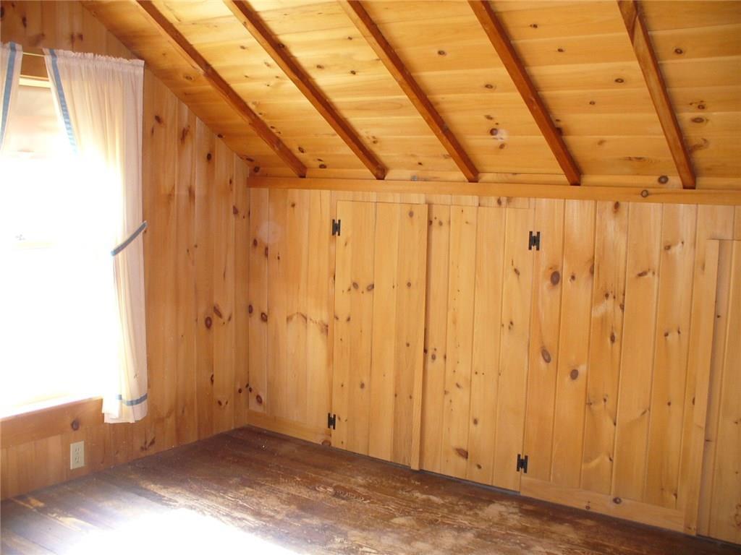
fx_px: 792
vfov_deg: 38.7
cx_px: 370
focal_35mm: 37
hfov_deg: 50.1
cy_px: 278
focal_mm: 6.1
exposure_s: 1/30
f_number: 2.8
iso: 125
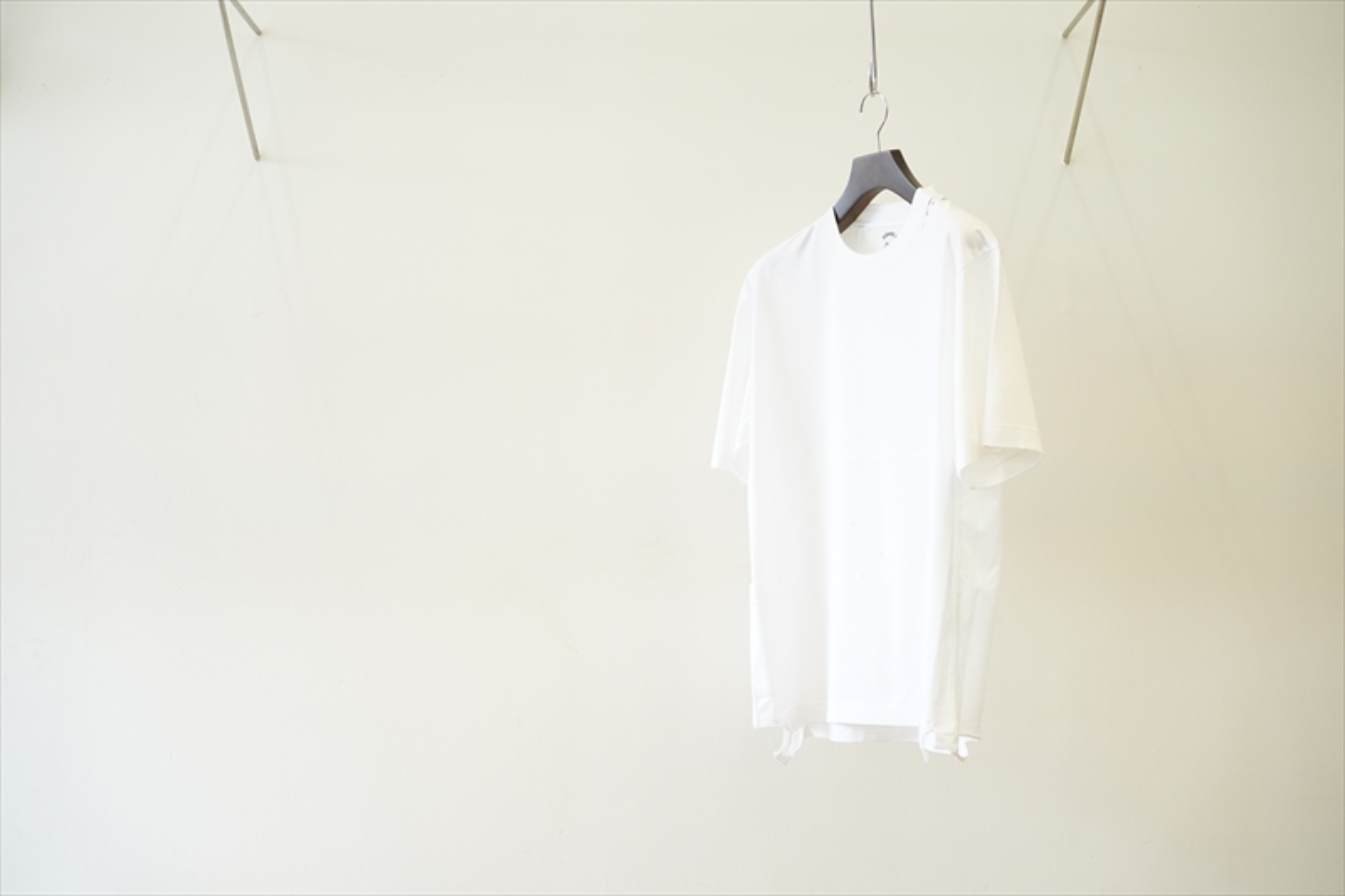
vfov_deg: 24.6
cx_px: 672
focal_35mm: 55
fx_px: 2054
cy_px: 448
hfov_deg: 36.3
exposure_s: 1/60
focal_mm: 55
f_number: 4
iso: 320
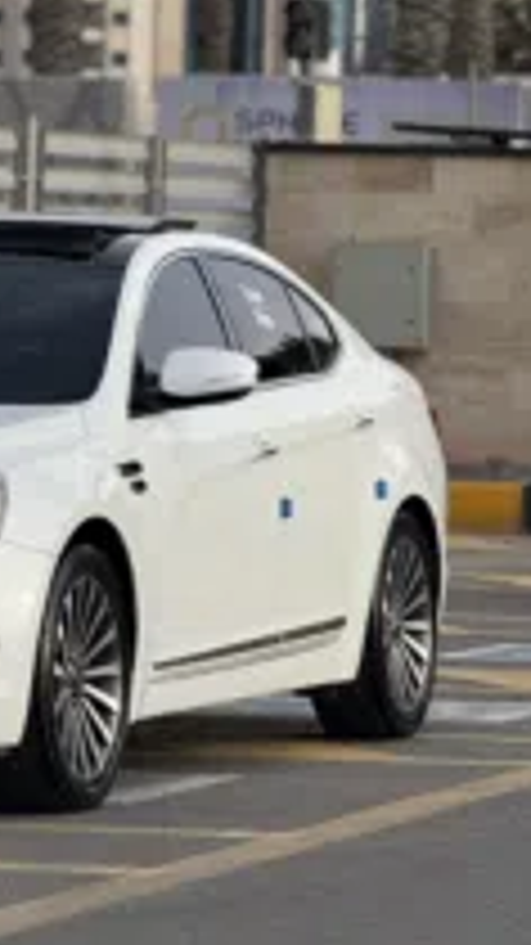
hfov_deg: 4.9
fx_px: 6238
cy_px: 194
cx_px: -117
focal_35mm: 249
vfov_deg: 8.6
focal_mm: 15.66
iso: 50
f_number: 2.8
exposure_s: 1/514
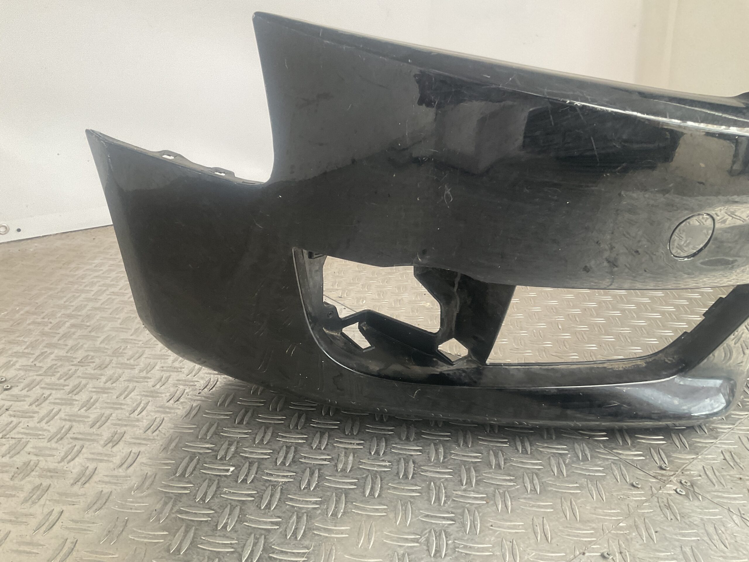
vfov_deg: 48.2
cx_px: 374
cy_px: 281
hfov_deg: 61.7
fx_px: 627
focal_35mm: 29
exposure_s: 1/50
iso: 64
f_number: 1.8
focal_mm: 3
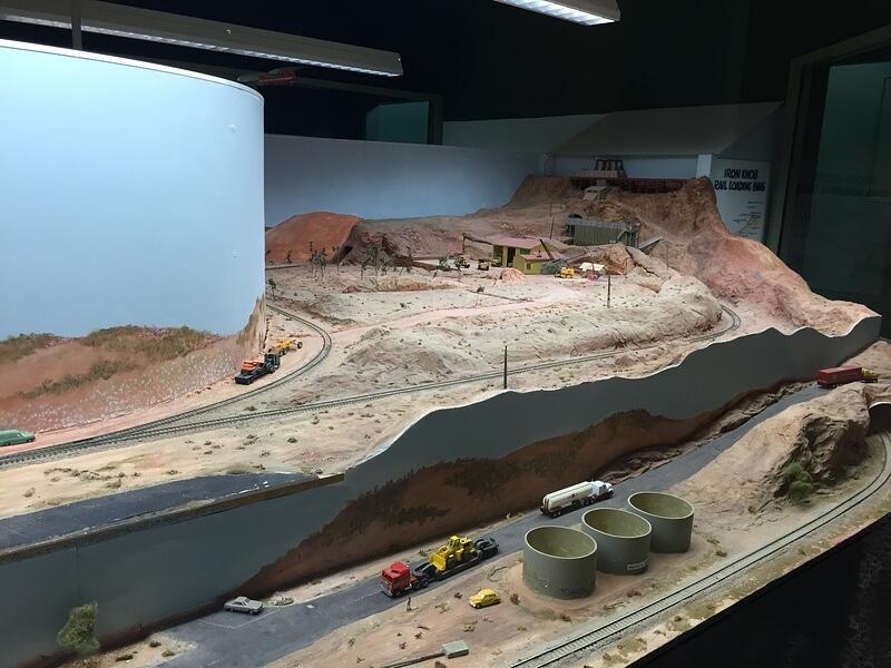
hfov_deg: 61.7
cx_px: 446
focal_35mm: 29
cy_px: 334
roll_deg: -3.1
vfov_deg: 48.2
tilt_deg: -10.9
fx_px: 746
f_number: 2.2
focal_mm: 4.15
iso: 100
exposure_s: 1/33
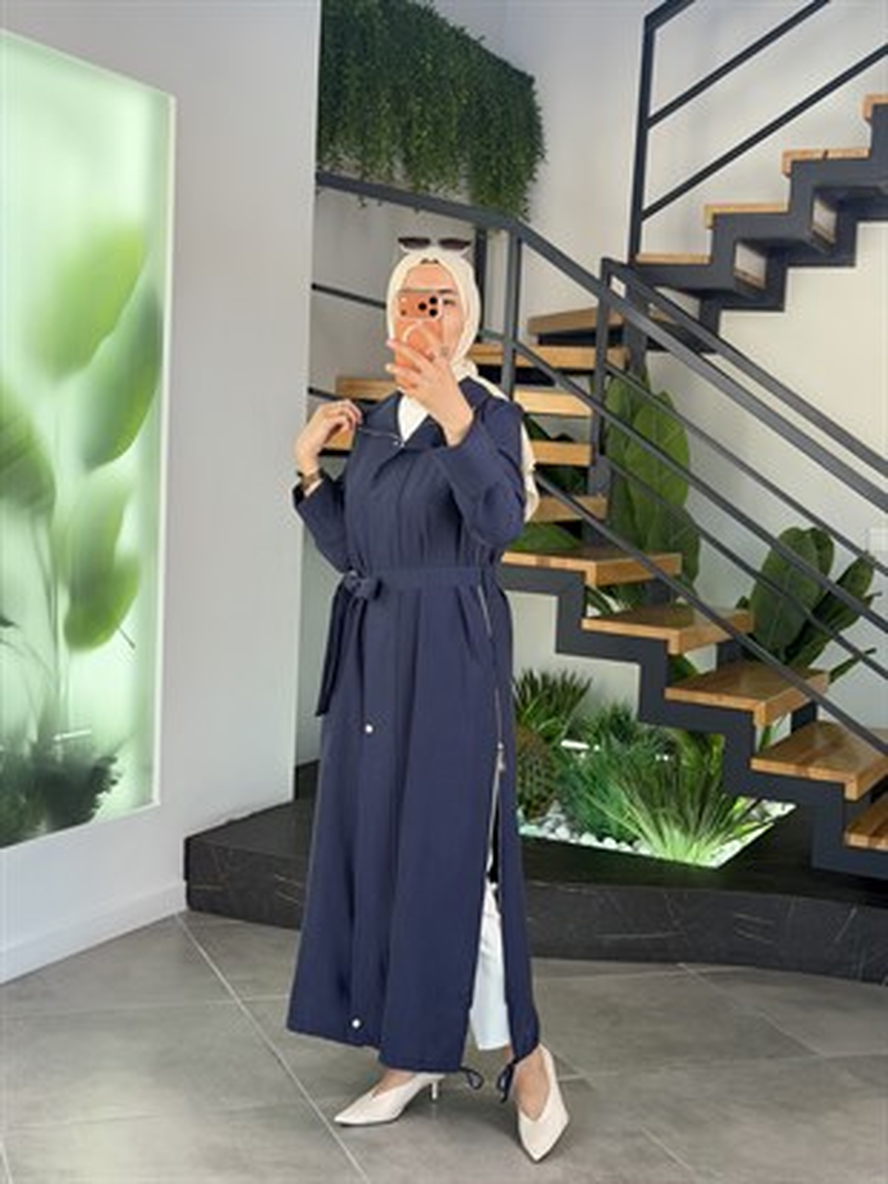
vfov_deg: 39.6
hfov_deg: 30.3
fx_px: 1641
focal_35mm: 48
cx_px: 444
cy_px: 592
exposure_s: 1/172
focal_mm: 6.76
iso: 64
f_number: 1.78
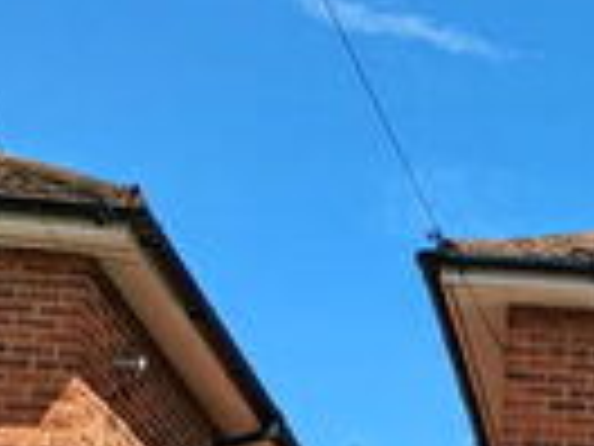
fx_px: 1459
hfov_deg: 19.9
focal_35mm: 85
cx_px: 896
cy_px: 768
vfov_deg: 15.3
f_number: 2.2
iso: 45
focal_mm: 2.35
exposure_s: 1/2817
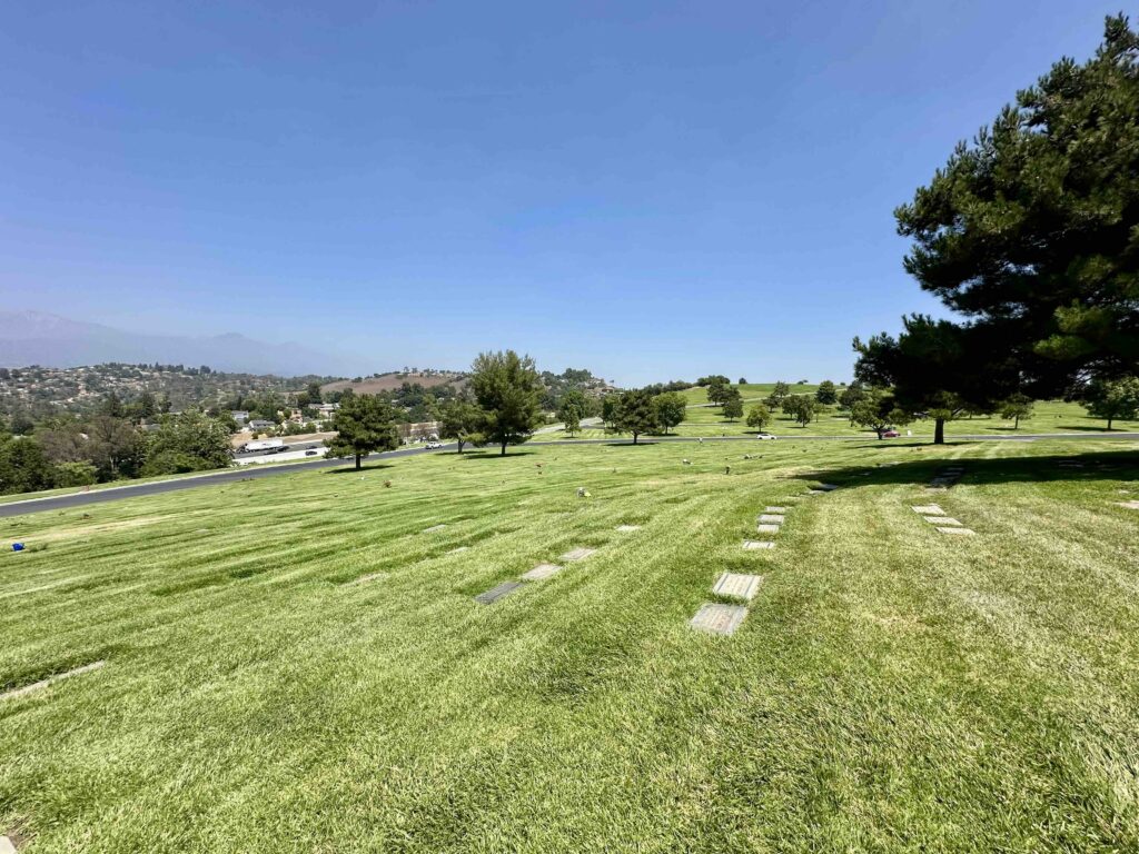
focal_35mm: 14
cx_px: 570
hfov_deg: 102.1
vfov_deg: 85.7
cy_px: 427
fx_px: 461
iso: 50
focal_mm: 2.22
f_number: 2.2
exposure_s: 1/2020
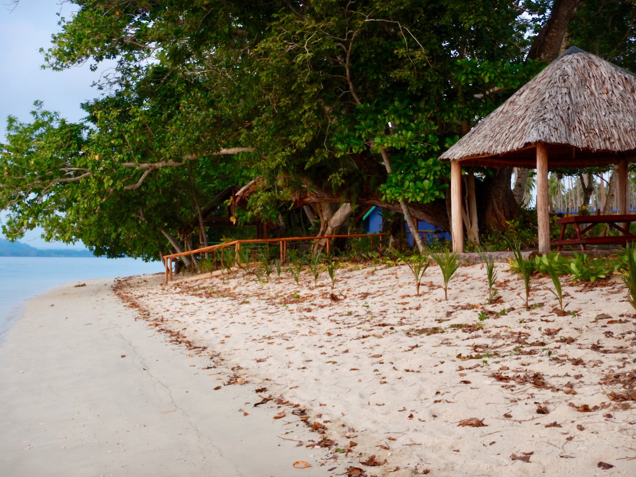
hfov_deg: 39.7
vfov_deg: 30.3
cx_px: 318
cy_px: 238
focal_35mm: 48
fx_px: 882
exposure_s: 1/30
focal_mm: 8.5
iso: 125
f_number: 4.3
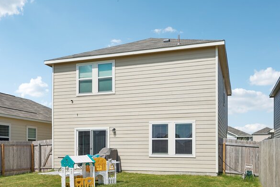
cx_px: 138
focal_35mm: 35
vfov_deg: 37.8
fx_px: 272
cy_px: 100
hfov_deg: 54.4
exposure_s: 1/640
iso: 100
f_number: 8
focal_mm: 32
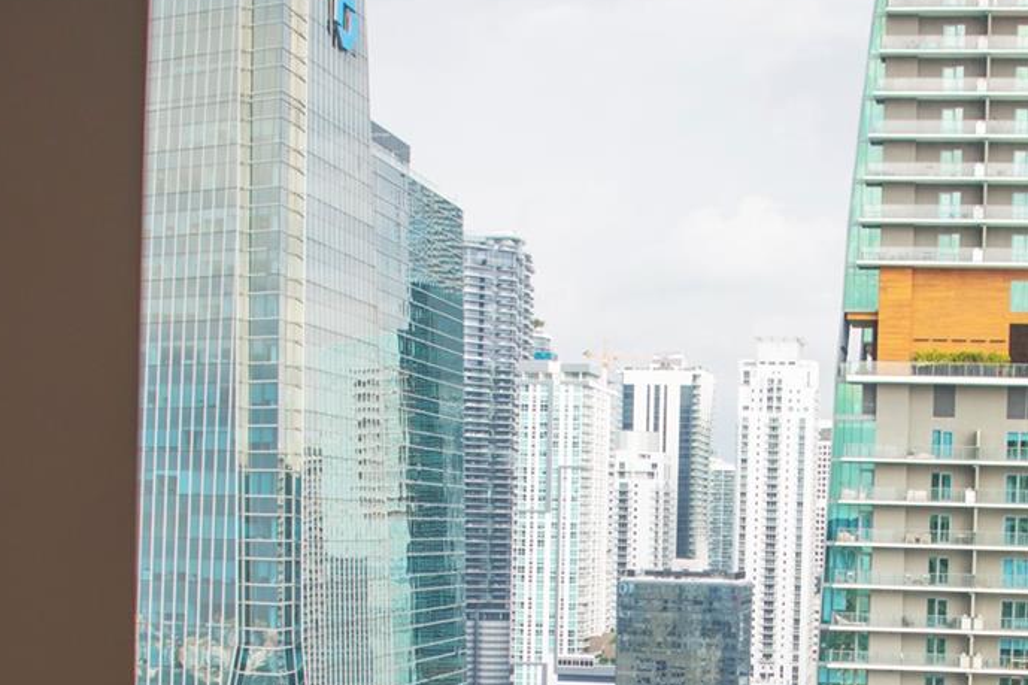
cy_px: 630
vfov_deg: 20.4
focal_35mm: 65
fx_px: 1856
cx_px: 701
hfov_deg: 30.7
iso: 100
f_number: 4
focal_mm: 28
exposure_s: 1/60
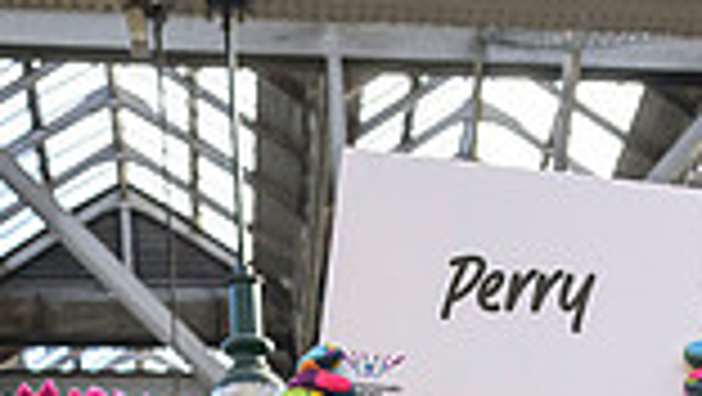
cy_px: 963
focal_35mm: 109
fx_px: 2030
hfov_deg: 19.2
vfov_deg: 9.8
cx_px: 653
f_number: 3.5
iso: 1000
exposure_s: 1/1000
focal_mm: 24
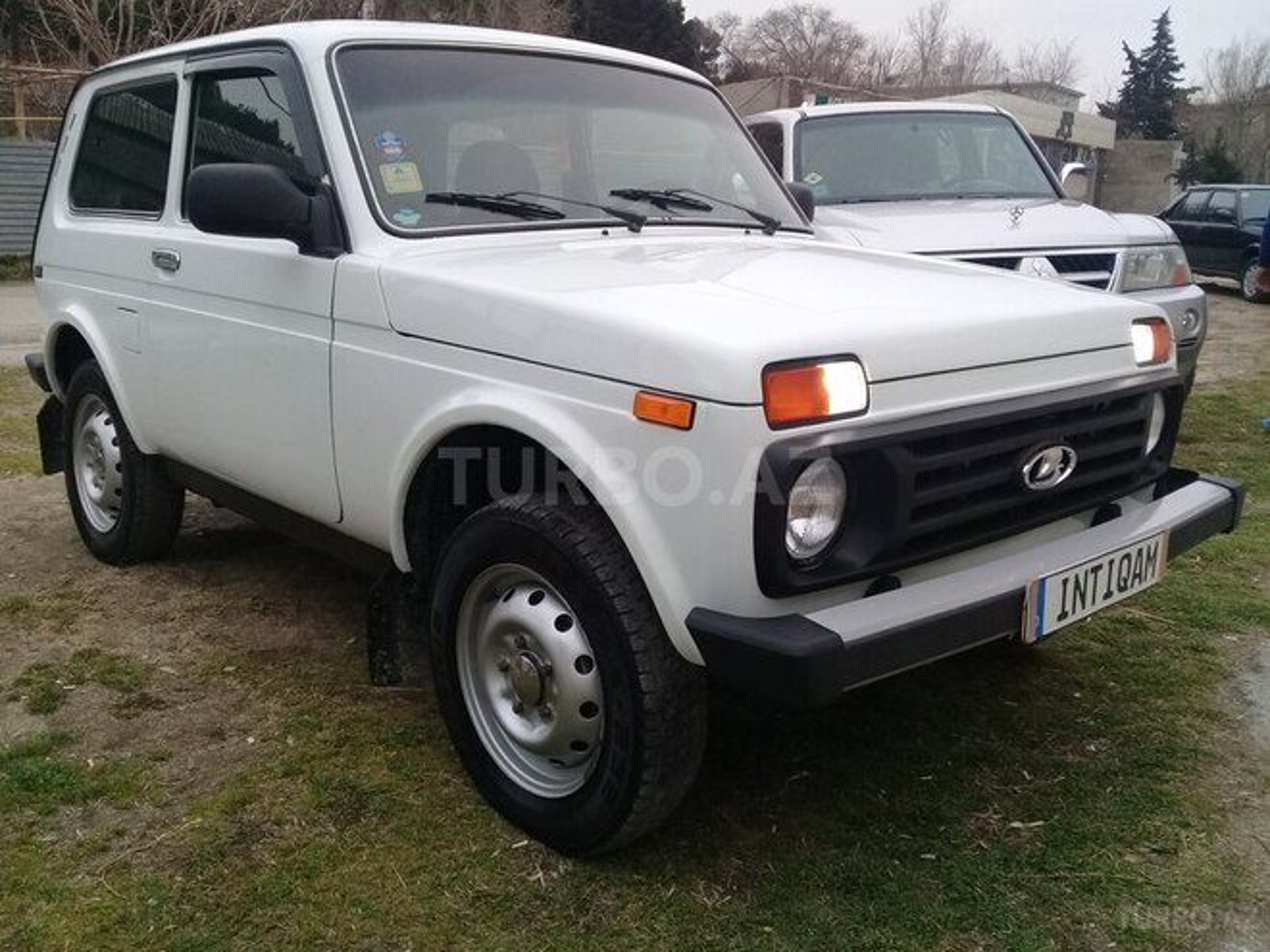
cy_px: 476
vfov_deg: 45.4
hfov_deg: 58.4
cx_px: 635
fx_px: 1137
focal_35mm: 31
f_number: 2.2
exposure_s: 1/100
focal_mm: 3.3
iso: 80
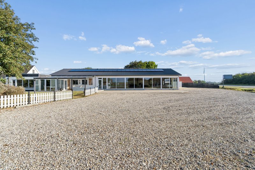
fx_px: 106
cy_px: 85
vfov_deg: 77.3
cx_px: 128
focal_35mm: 15
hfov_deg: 100.4
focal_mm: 10
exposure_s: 1/500
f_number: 8
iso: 200
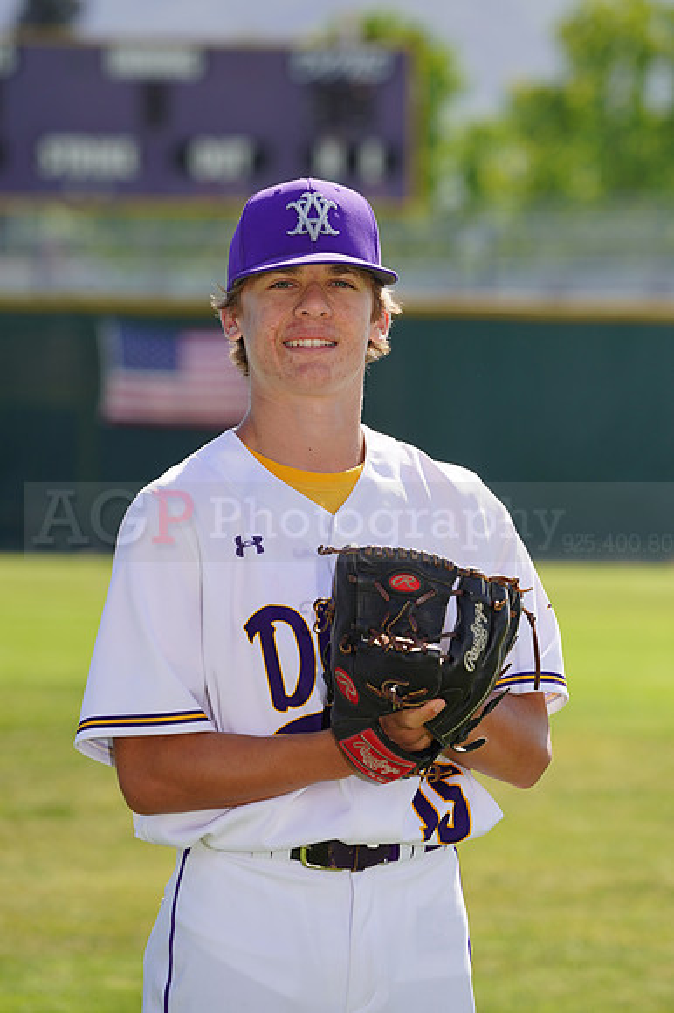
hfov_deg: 5.2
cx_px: 337
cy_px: 506
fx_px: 7366
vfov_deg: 7.9
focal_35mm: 262
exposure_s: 1/250
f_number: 8
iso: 100
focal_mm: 262
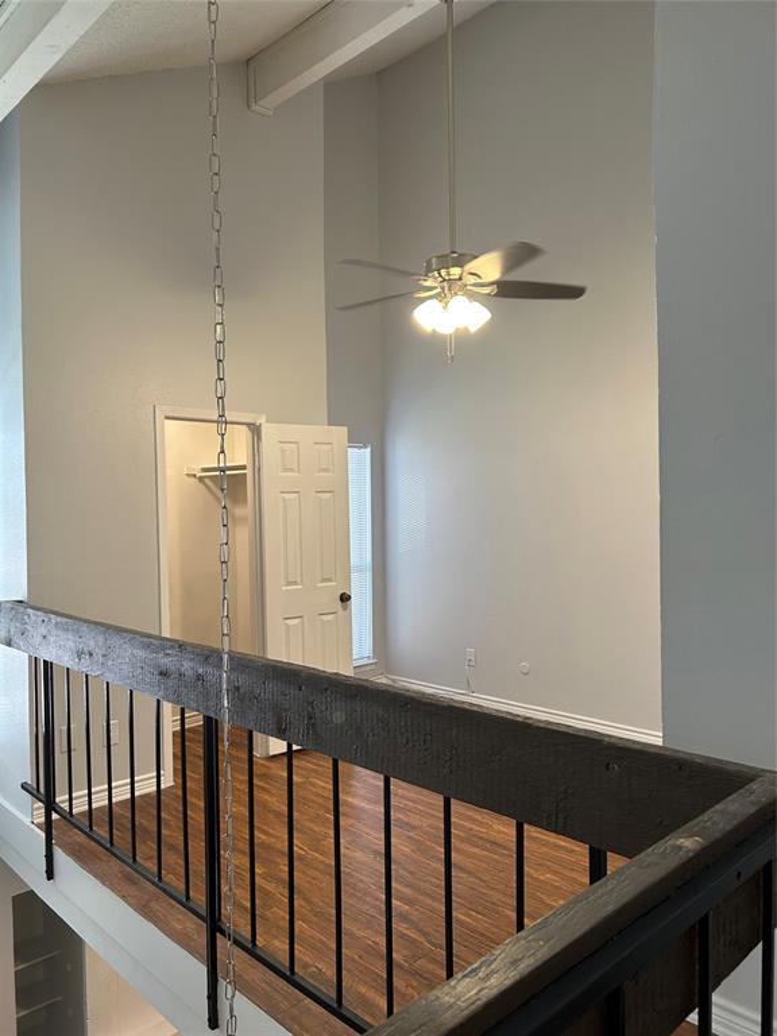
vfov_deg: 67.3
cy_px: 518
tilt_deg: -0.3
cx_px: 388
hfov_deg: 53.1
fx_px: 778
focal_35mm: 26
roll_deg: +1.2
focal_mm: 5.7
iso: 125
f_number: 1.5
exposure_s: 1/120
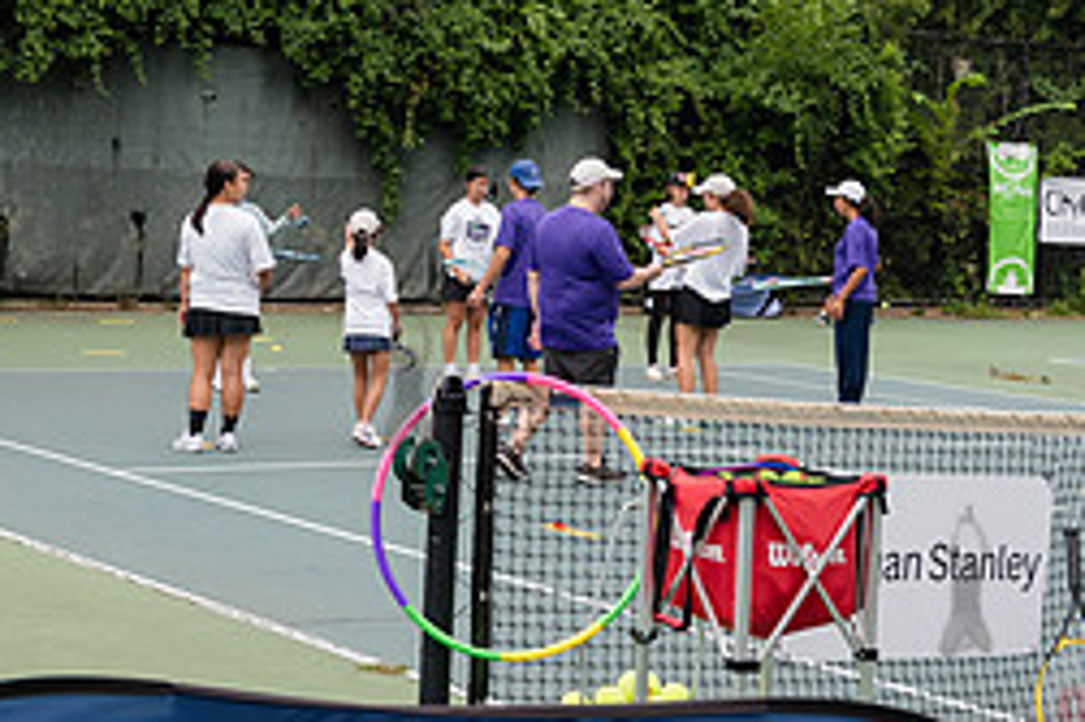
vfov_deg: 16.8
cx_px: 406
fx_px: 2440
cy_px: 370
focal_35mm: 81
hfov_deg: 25.0
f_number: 4.5
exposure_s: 1/2500
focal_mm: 35
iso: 1000
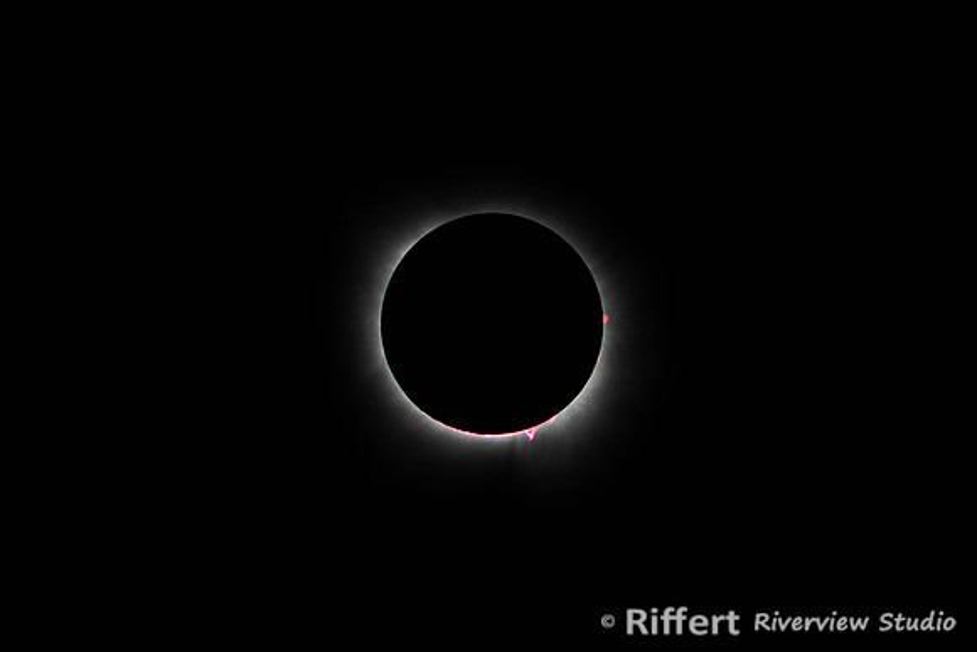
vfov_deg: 1.6
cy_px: 399
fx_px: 22745
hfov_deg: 2.5
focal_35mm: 838
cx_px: 629
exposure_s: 1/500
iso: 400
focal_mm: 400
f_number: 11
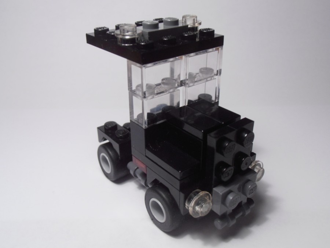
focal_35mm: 37
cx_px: 165
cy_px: 124
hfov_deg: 50.1
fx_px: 353
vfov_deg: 38.7
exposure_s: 1/50
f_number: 3.9
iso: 80
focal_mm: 6.61
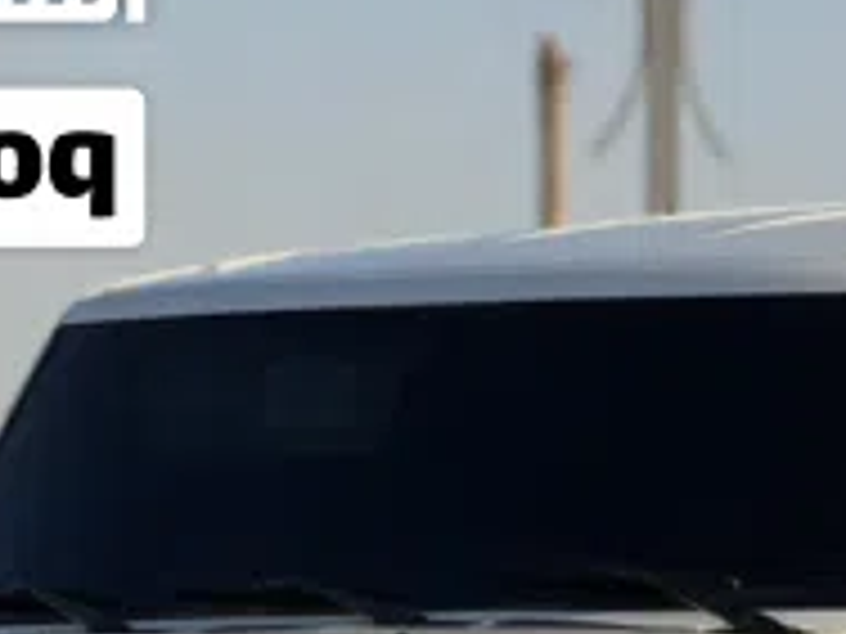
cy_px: 895
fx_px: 8334
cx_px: 824
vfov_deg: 4.3
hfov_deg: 5.8
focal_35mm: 341
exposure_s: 1/779
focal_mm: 16.89
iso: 20
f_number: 2.8
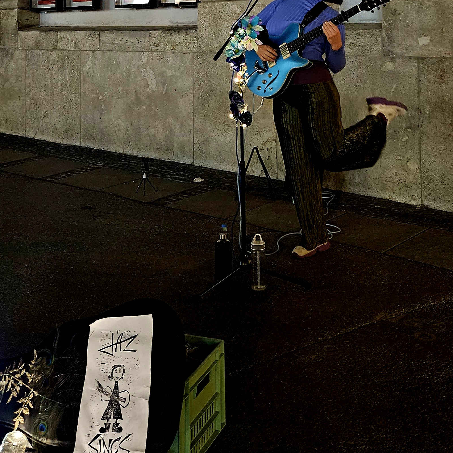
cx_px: 259
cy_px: -8
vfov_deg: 30.8
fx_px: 755
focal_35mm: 51
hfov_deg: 33.3
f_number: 1.8
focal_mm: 5.4
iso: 800
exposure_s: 1/25
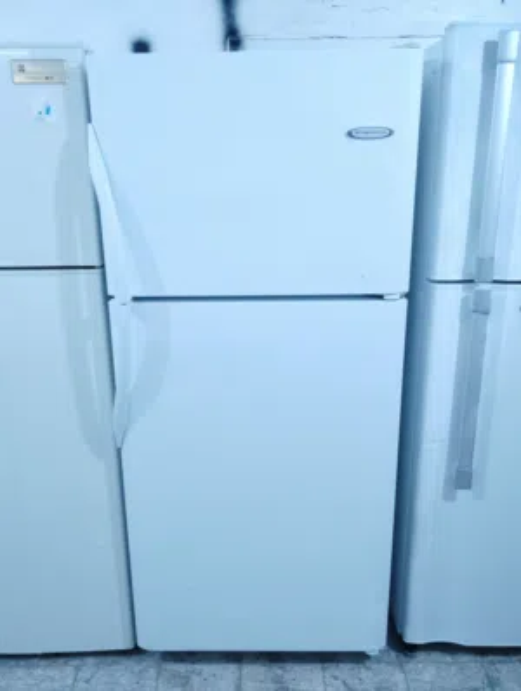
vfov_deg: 61.6
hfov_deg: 48.4
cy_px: 346
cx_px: 260
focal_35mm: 29
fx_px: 580
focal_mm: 4.25
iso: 395
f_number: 1.8
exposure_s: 1/50
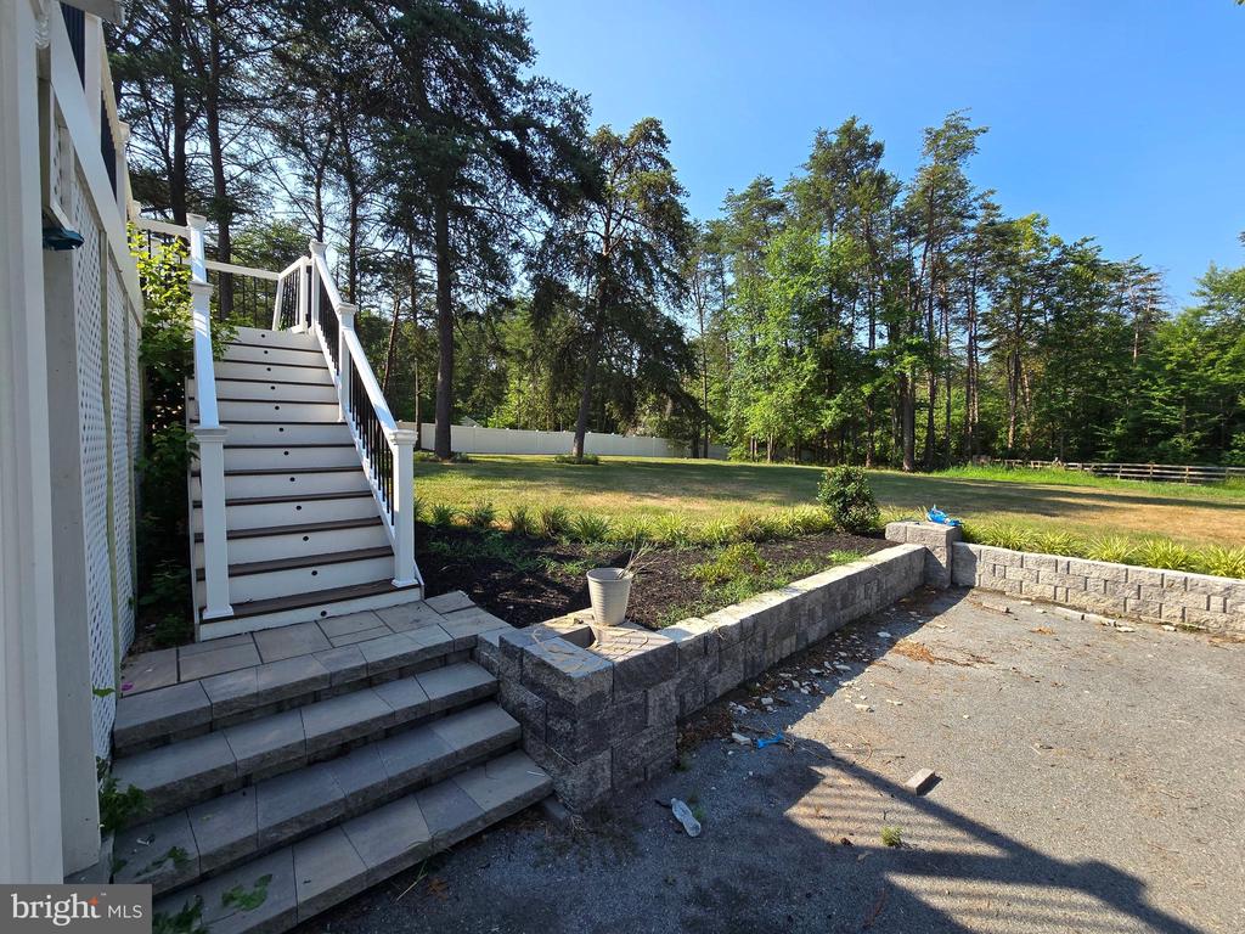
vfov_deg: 89.9
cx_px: 622
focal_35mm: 13
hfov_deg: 106.2
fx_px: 468
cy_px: 467
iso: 50
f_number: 2.2
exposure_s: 1/919
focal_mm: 2.2
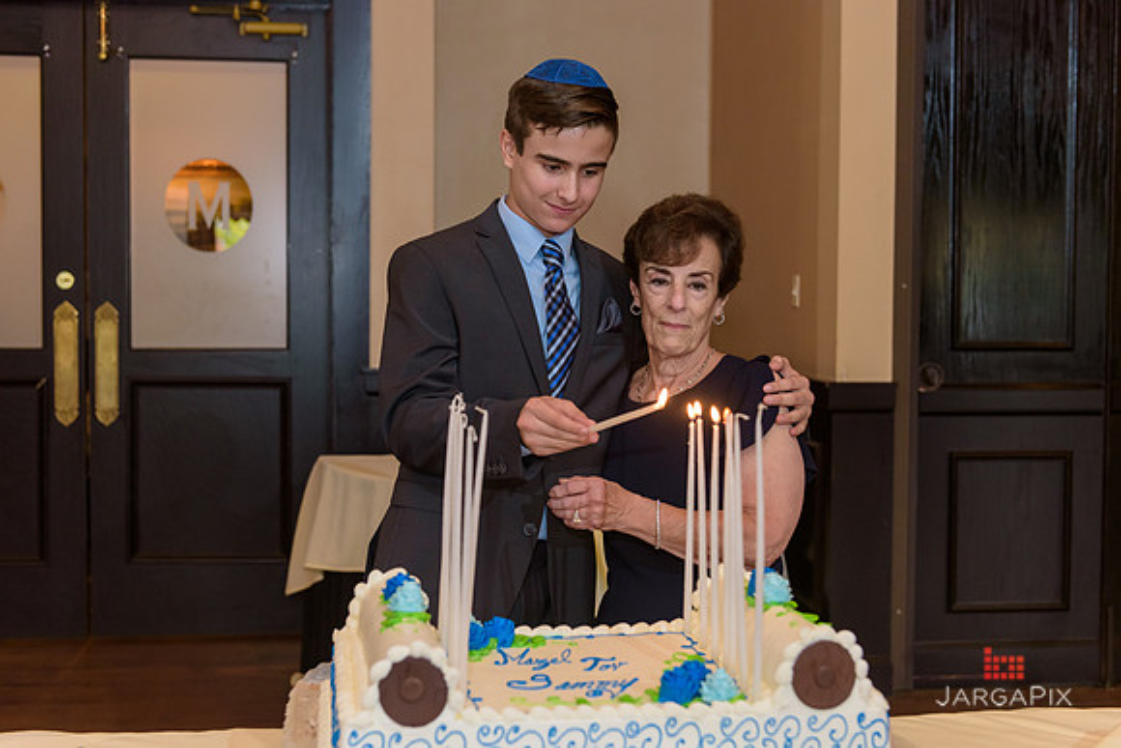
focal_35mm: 48
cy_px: 374
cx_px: 560
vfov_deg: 28.1
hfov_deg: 41.1
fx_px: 1495
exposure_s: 1/125
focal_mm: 48
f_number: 3.2
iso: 1600
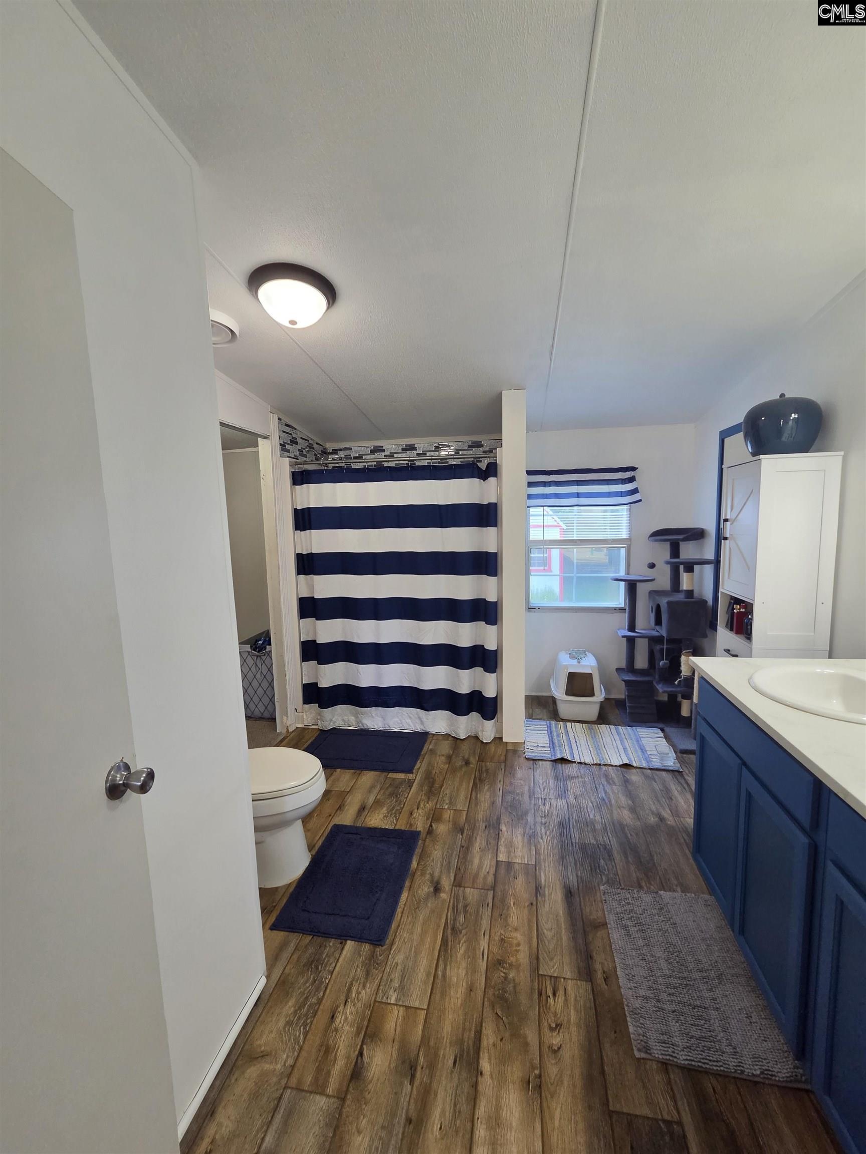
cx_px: 433
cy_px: 577
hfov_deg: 89.9
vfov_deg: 106.2
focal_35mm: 13
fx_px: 434
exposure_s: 1/60
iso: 250
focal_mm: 2.2
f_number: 2.2
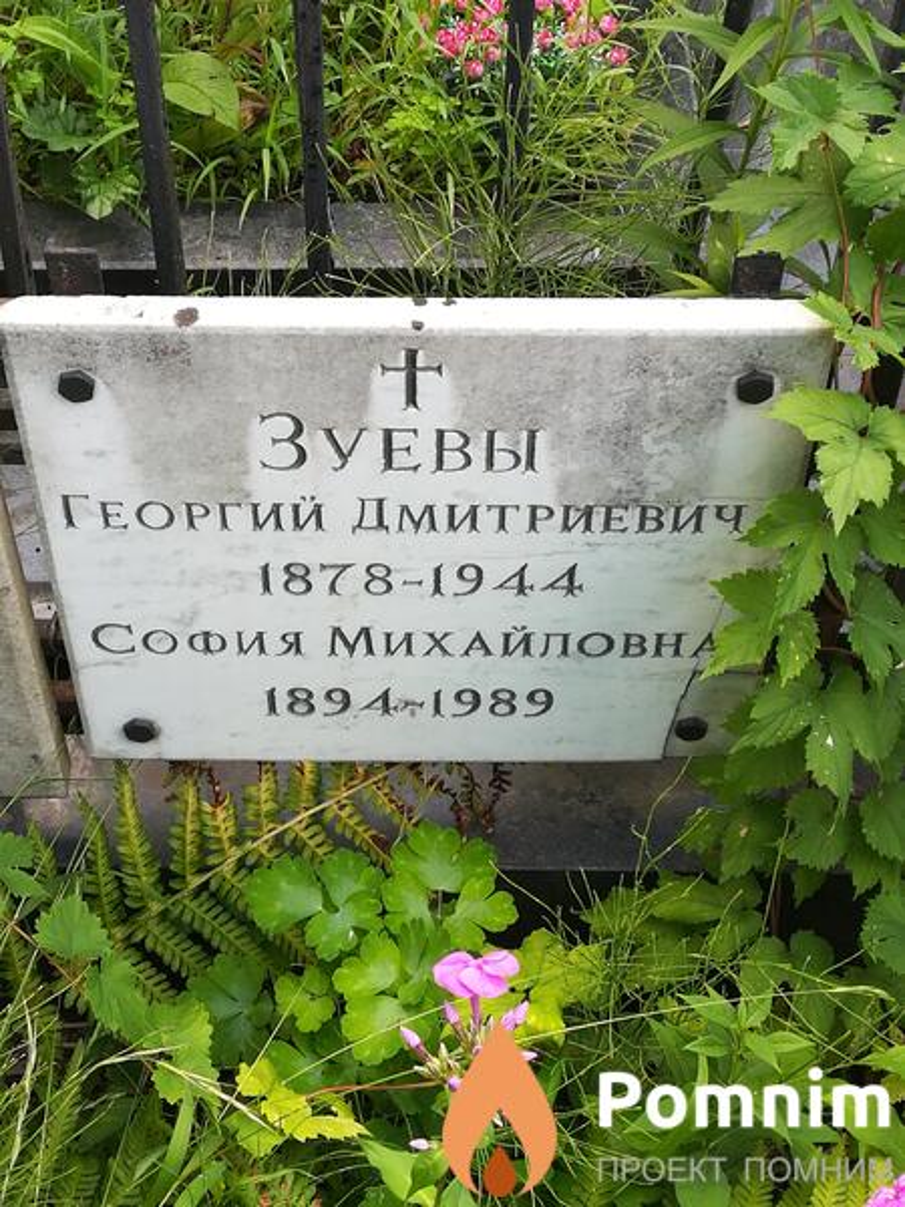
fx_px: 1813
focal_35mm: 52
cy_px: 604
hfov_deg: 28.0
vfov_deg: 36.8
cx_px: 452
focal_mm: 3.83
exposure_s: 1/60
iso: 64
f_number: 2.2
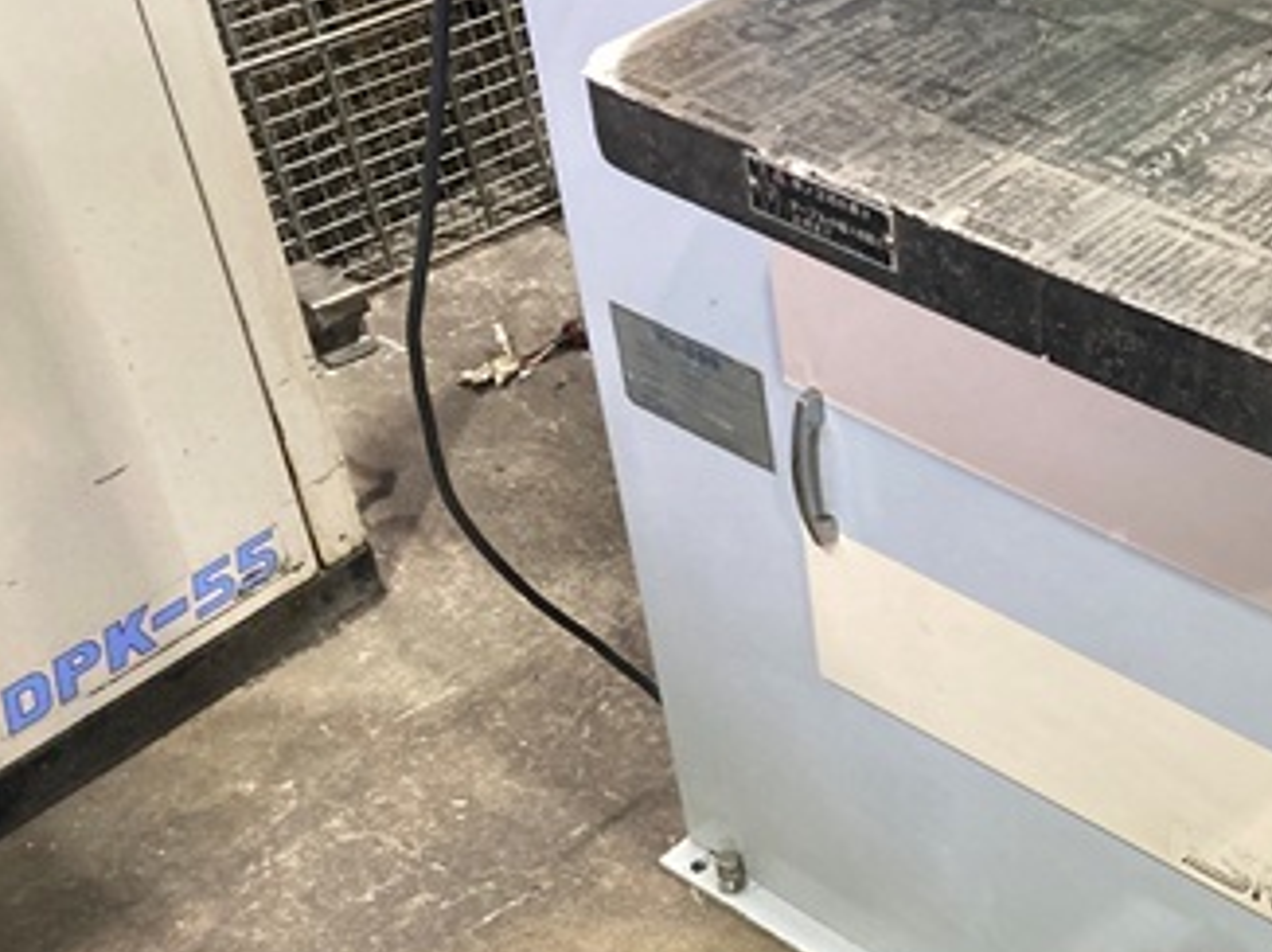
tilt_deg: -42.8
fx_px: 2020
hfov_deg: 33.4
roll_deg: +0.4
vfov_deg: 26.1
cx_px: 1104
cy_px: 761
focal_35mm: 55
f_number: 1.8
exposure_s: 1/40
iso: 250
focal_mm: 3.99
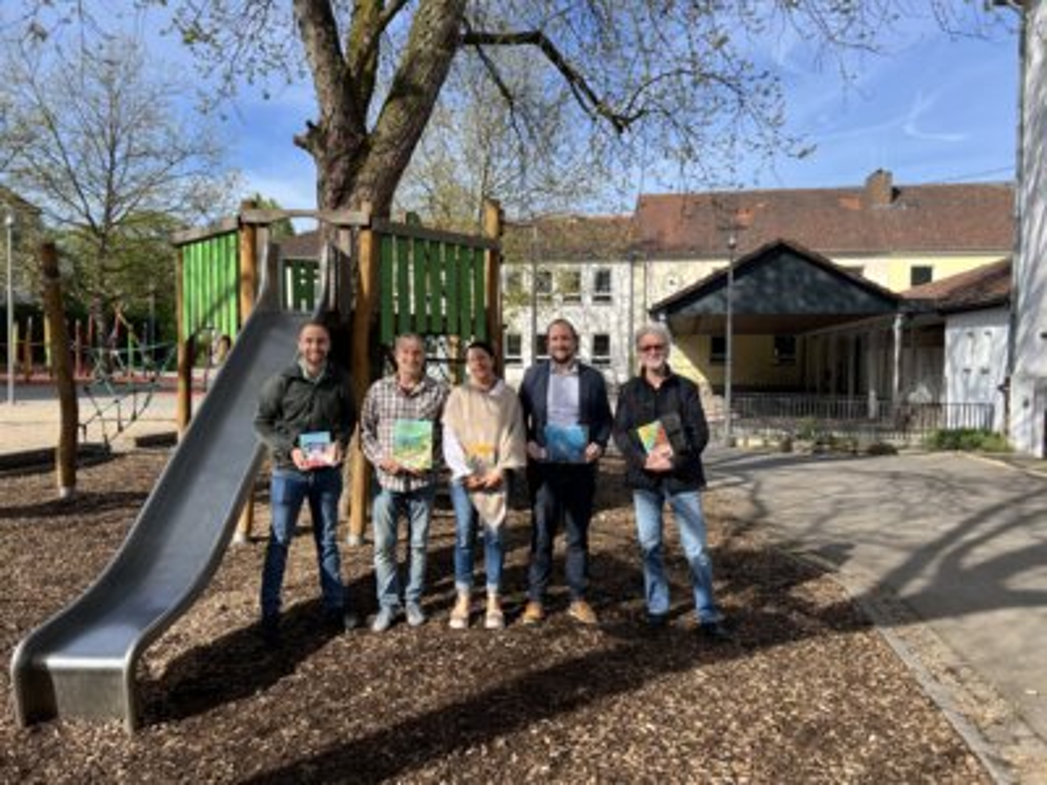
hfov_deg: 67.3
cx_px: 524
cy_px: 392
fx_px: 786
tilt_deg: -3.6
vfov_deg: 53.1
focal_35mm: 26
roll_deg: -0.5
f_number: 1.5
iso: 50
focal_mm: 5.7
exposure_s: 1/2252
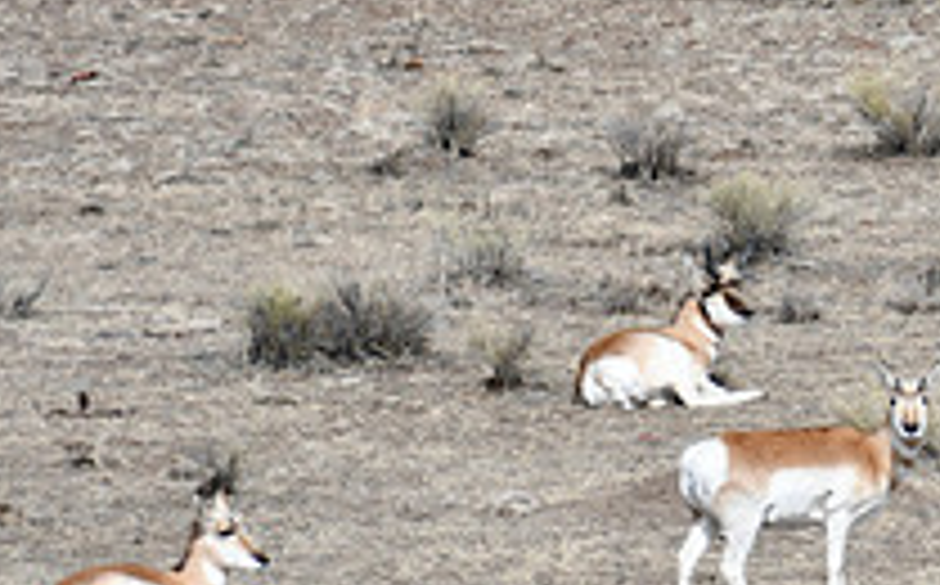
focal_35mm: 1276
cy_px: 488
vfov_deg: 1.0
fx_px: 32645
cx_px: 1079
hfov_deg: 1.6
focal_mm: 300
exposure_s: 1/500
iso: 140
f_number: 8
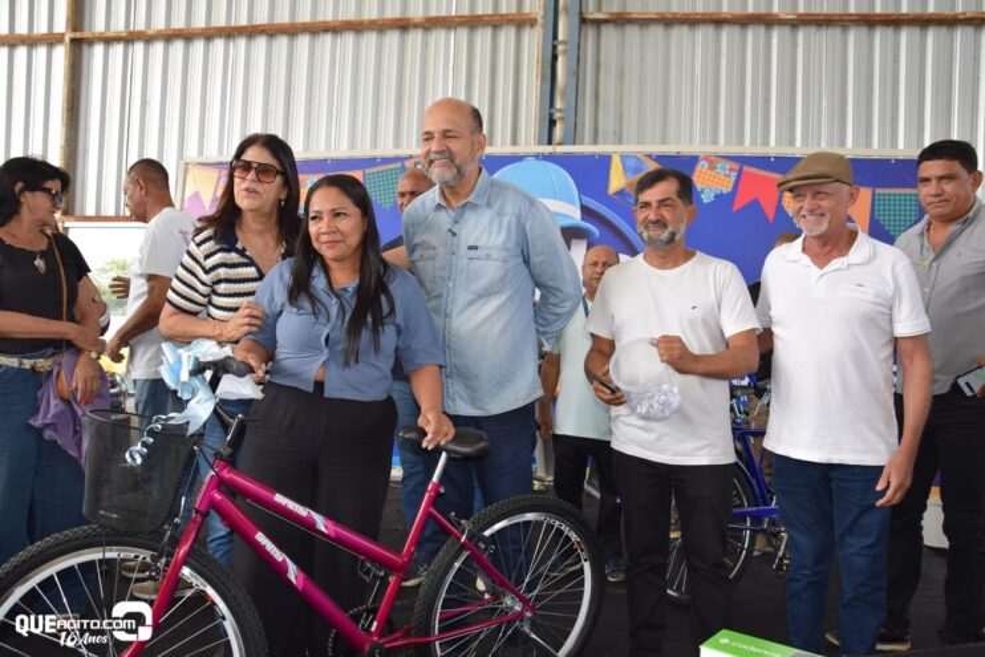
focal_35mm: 27
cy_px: 328
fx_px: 739
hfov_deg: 67.4
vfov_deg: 47.9
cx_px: 492
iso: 140
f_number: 5.6
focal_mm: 18
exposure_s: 1/125
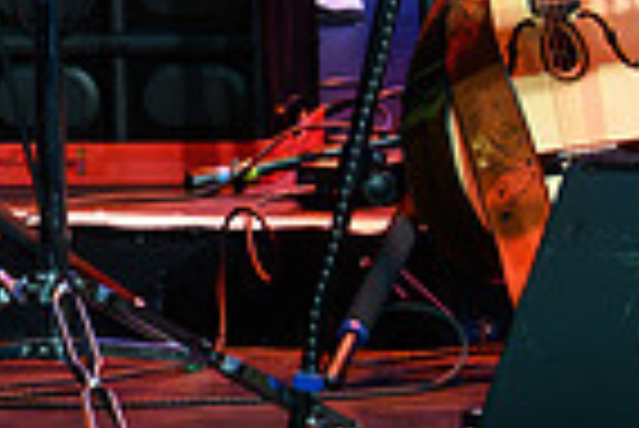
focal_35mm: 815
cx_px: -472
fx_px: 14481
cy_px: -417
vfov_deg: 1.7
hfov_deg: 2.5
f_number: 8
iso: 12800
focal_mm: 200
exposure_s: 1/40
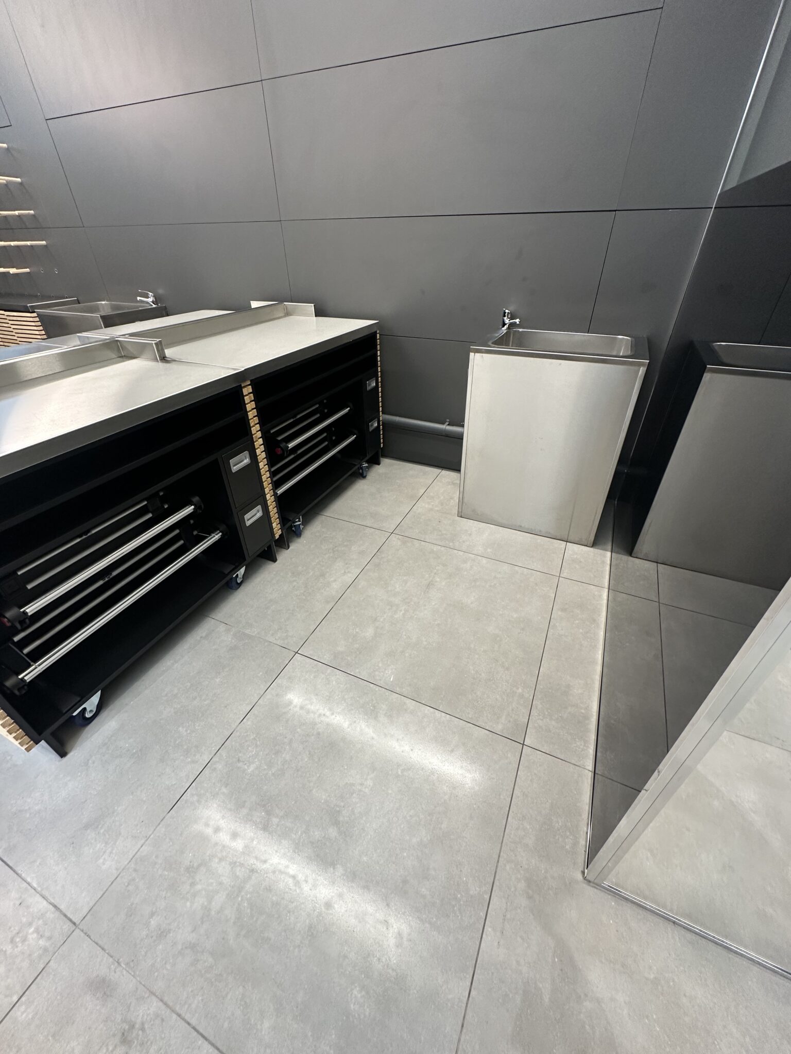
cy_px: 527
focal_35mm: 14
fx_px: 427
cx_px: 396
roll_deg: +0.1
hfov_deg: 85.7
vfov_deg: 102.1
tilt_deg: -33.3
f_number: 2.2
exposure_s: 1/100
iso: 160
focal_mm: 2.22
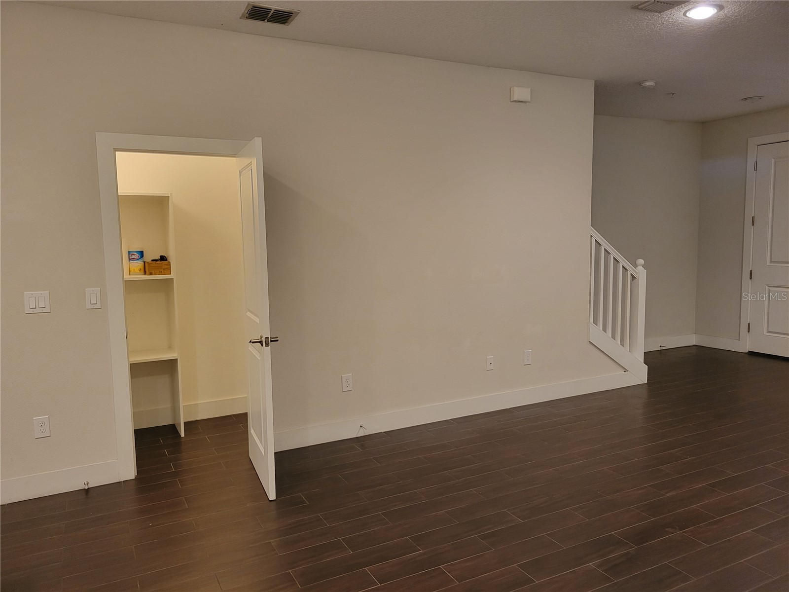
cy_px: 296
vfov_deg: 53.1
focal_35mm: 26
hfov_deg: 67.3
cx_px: 394
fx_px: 593
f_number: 1.8
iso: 250
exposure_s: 1/40
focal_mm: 5.4
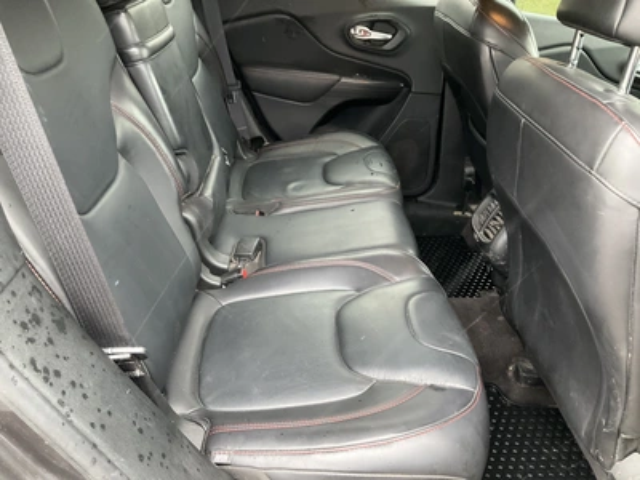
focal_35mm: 29
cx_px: 320
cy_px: 240
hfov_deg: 61.7
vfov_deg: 48.2
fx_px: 536
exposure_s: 1/42
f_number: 1.8
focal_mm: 3
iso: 320
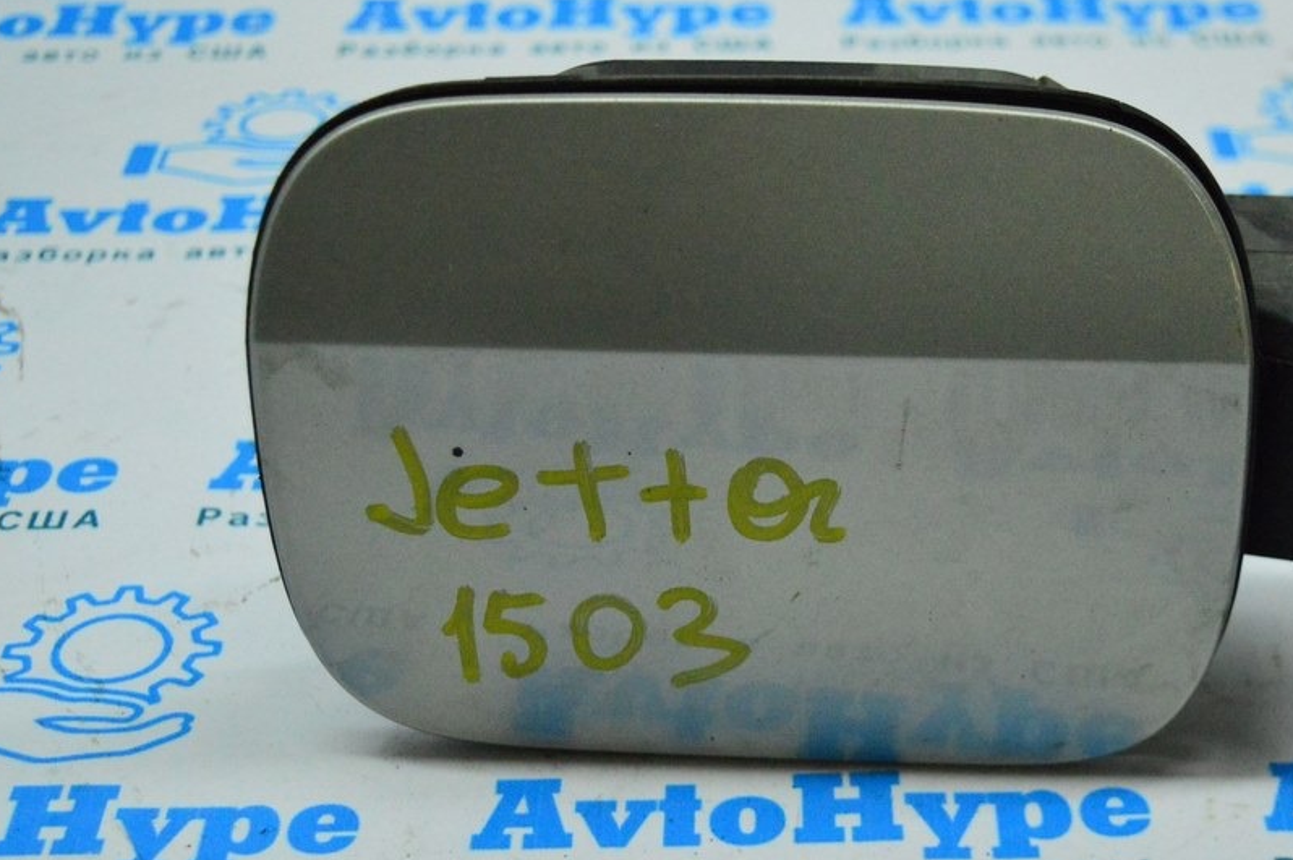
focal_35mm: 77
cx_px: 810
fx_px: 2764
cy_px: 453
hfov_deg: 26.2
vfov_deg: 17.7
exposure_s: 1/800
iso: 6400
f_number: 4.8
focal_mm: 40
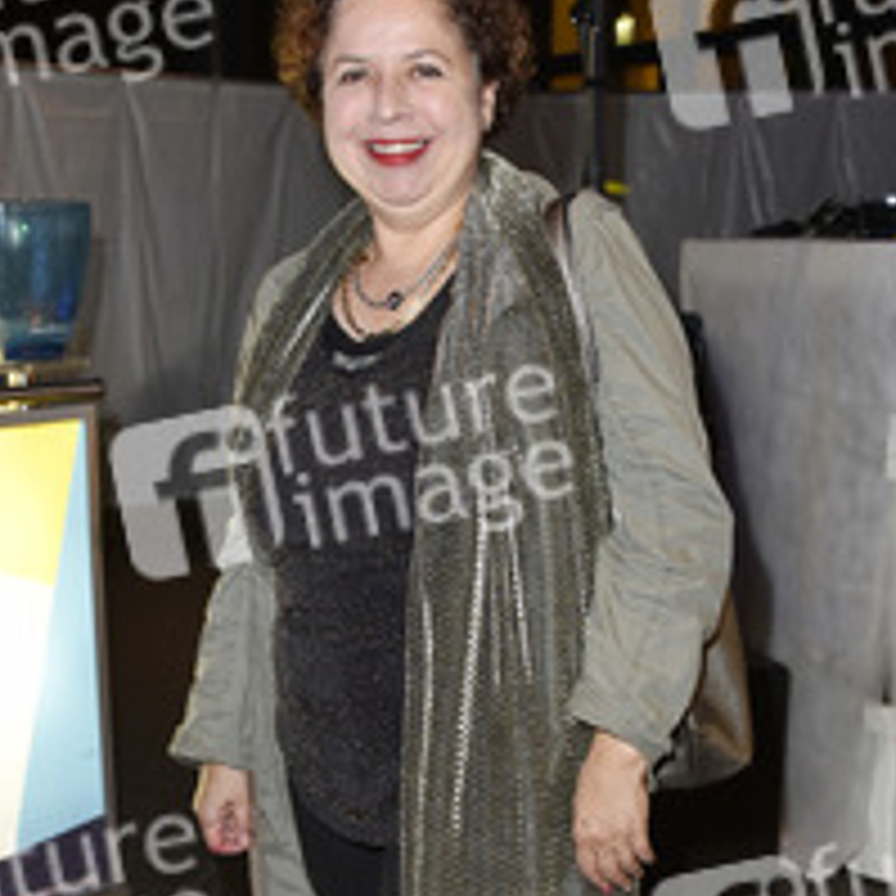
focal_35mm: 58
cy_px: 698
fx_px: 1698
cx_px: 473
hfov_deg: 29.5
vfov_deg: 29.0
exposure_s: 1/60
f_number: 5.6
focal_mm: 34
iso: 800
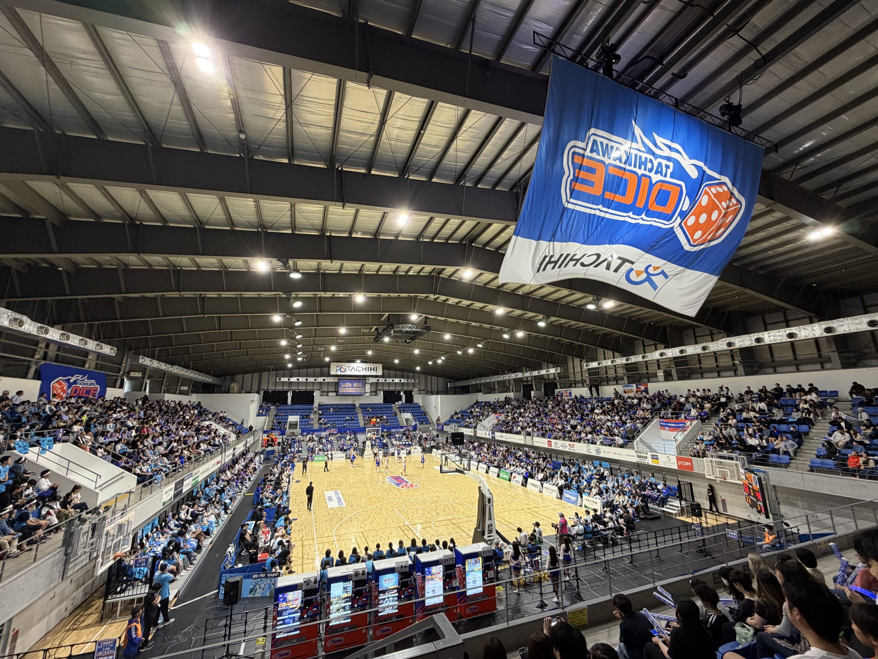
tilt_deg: +12.9
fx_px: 355
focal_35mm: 14
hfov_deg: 102.1
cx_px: 439
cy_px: 330
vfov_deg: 85.7
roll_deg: +1.3
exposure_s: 1/50
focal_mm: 2.22
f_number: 2.2
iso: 200
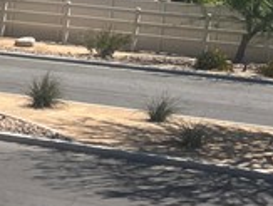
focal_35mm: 163
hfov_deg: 10.9
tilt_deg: -15.2
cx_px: -301
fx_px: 1288
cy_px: 231
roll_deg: -1.6
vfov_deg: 9.1
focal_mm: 5.1
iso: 50
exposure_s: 1/4149
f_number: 1.6
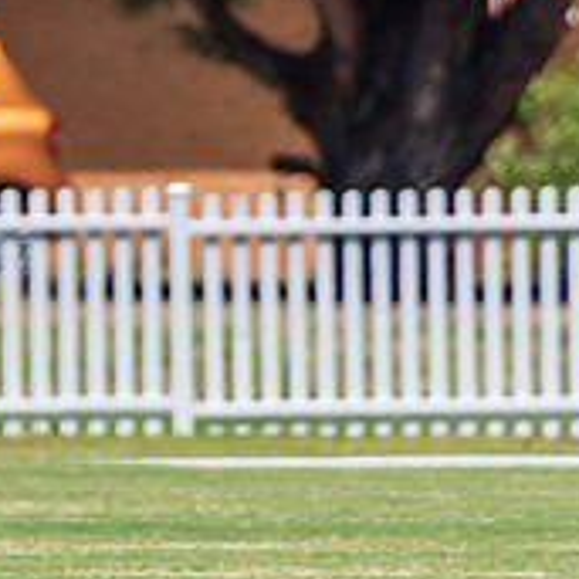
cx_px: -416
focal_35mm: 2556
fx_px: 48369
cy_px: 317
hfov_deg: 0.7
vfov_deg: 0.7
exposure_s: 1/2500
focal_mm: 400
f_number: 6.3
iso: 400
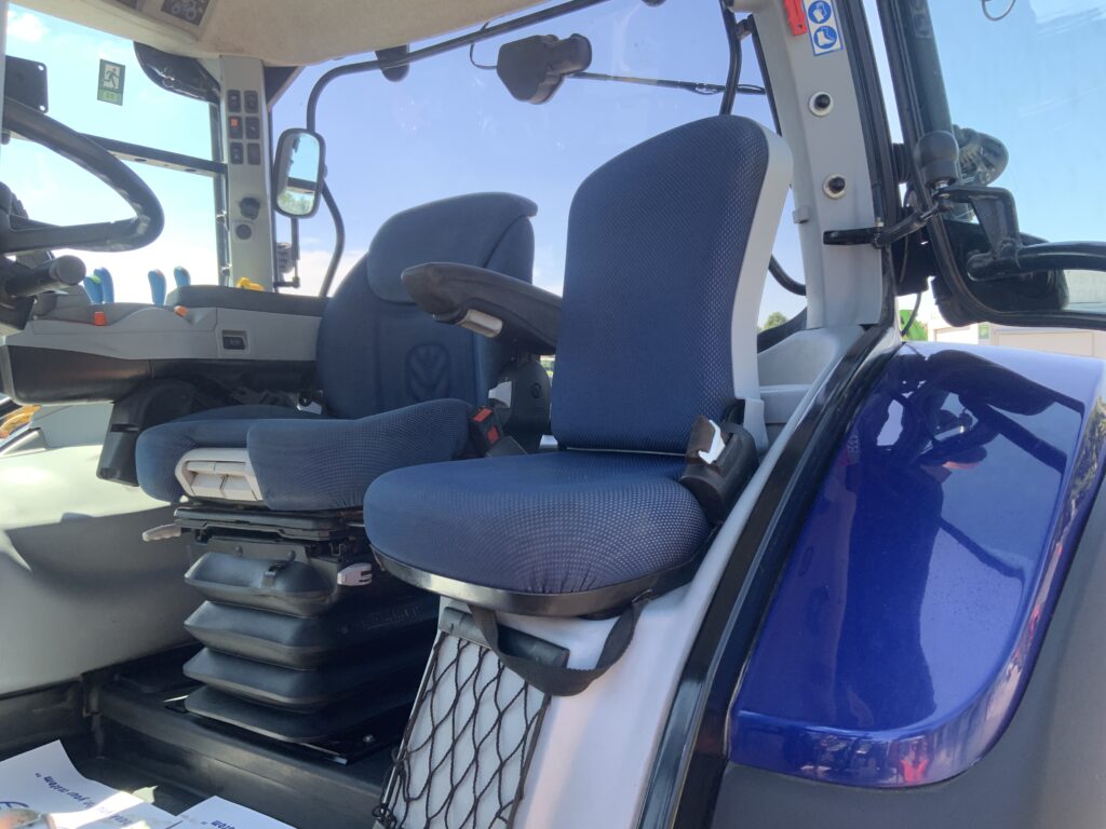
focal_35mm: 29
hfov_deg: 61.7
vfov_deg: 48.2
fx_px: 927
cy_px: 414
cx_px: 553
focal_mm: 3
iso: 16
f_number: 1.8
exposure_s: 1/174
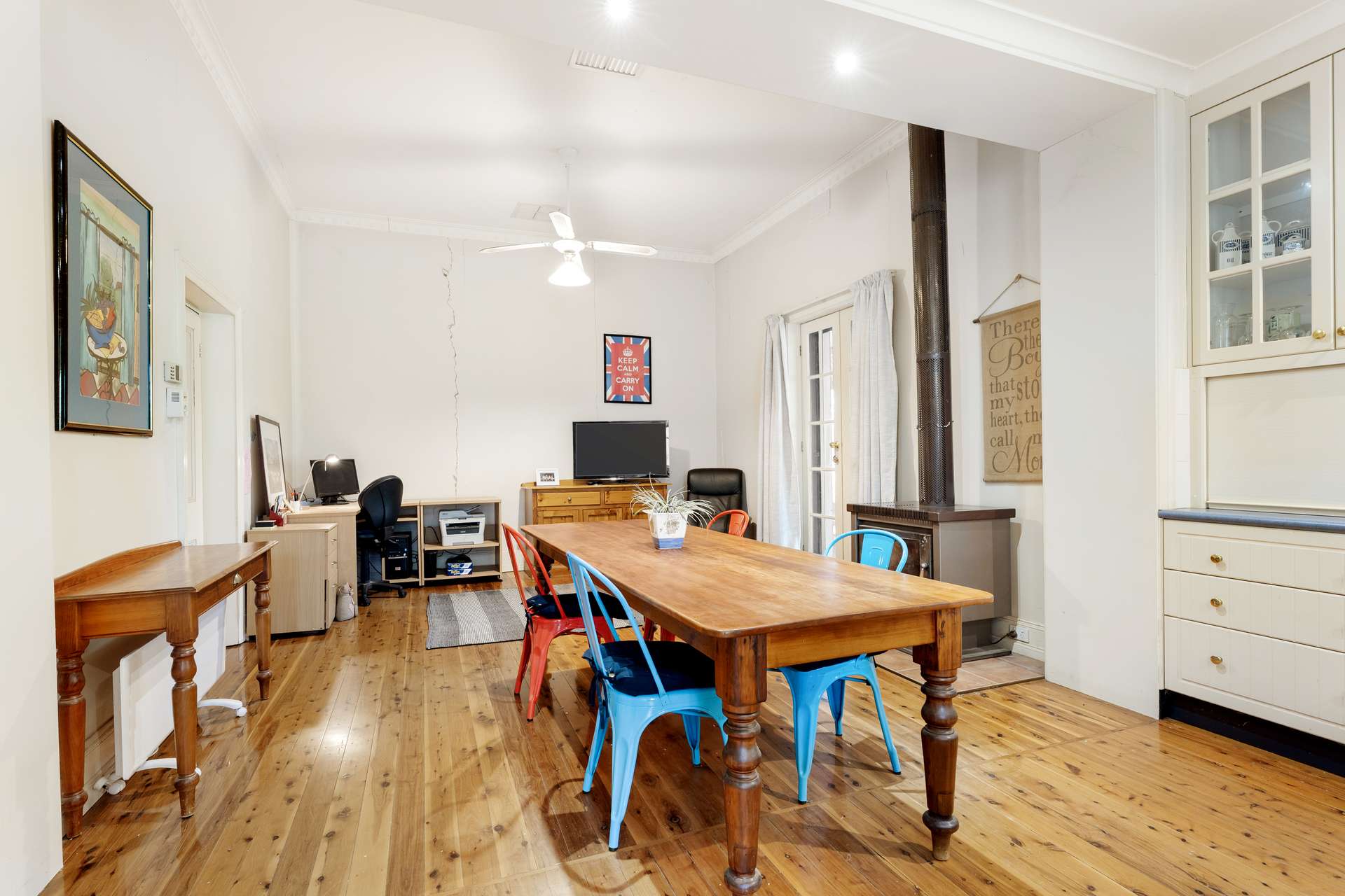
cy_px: 448
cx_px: 672
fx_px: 598
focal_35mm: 16
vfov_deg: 73.7
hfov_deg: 96.7
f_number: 6.3
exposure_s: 1/2.5
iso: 320
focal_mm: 16
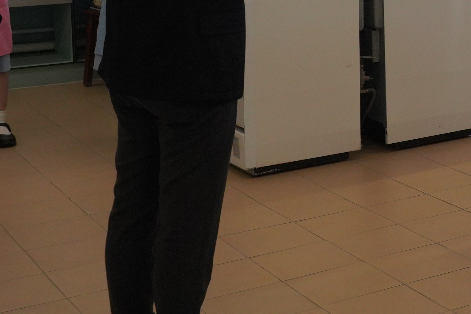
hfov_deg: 20.8
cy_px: -54
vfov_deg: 15.4
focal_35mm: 86
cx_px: 663
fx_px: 1125
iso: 2500
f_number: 5.6
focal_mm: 30
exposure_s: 1/800
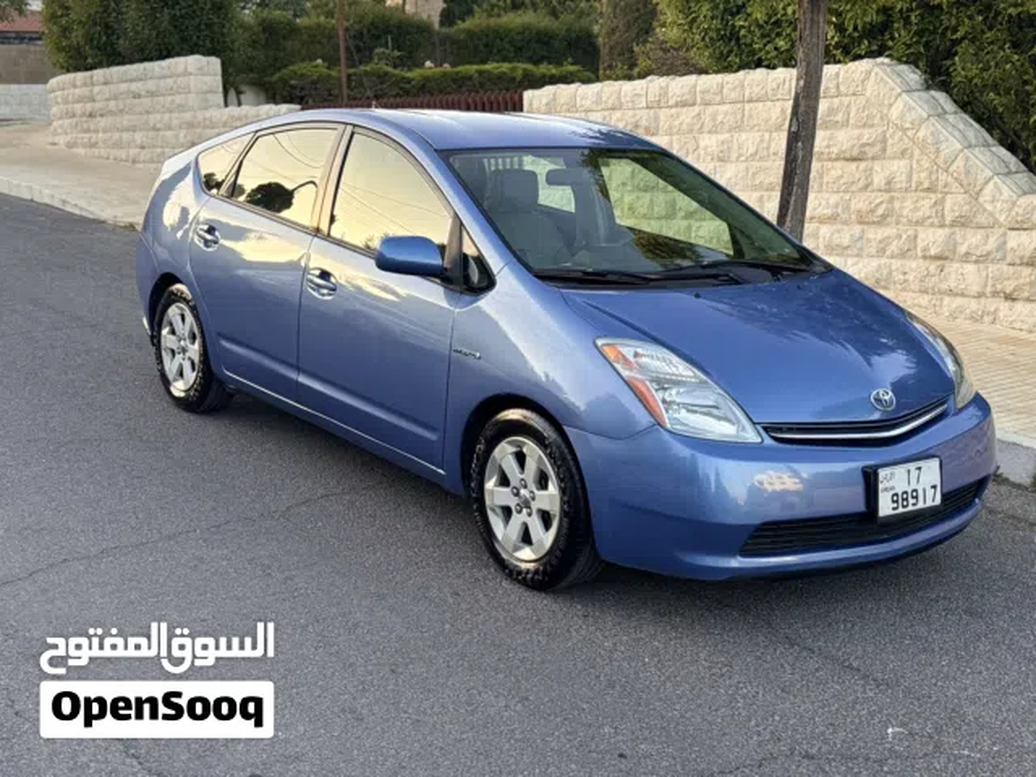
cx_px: 518
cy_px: 388
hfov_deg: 39.7
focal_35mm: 48
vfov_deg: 30.3
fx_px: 1437
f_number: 1.78
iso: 64
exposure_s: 1/765
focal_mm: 6.76
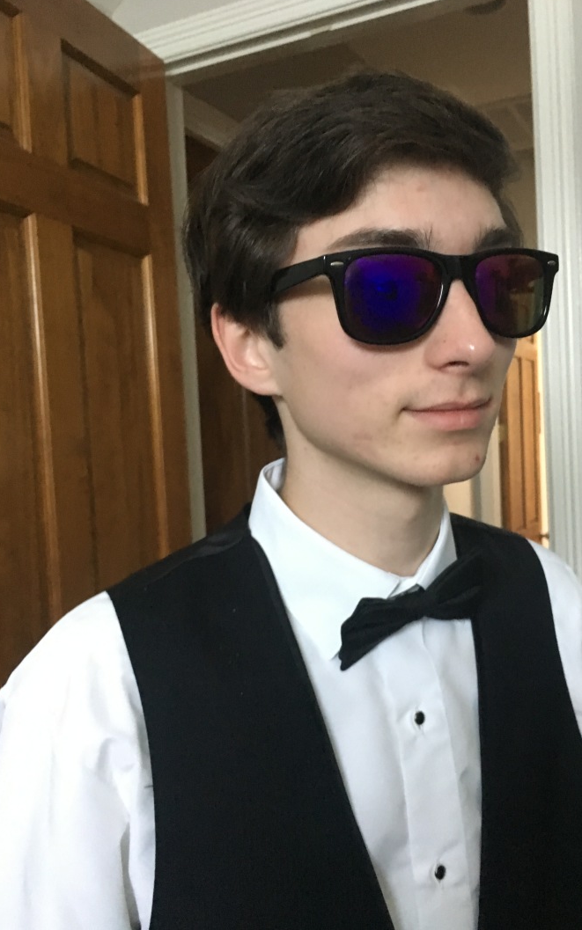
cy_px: 463
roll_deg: +2.6
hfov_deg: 40.5
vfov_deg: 61.2
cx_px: 335
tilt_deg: -1.8
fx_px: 786
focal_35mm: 31
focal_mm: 4.15
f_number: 2.2
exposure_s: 1/15
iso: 250
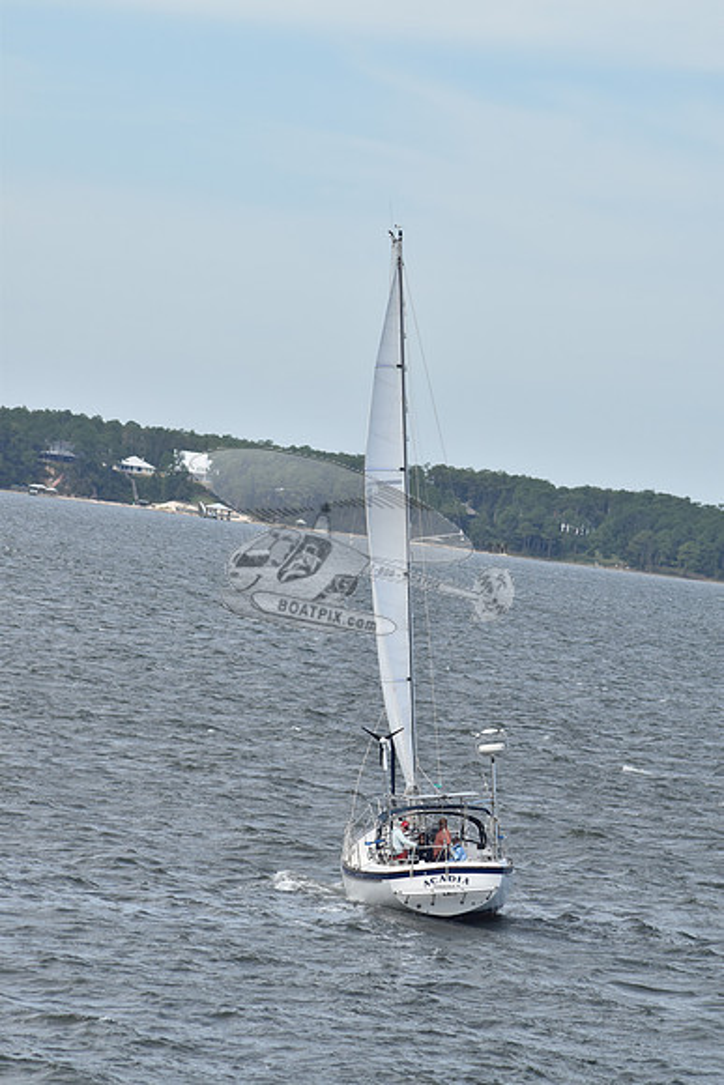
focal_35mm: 255
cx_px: 362
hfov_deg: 5.4
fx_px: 7687
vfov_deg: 8.1
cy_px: 542
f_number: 9.5
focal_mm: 170
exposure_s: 1/1000
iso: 400
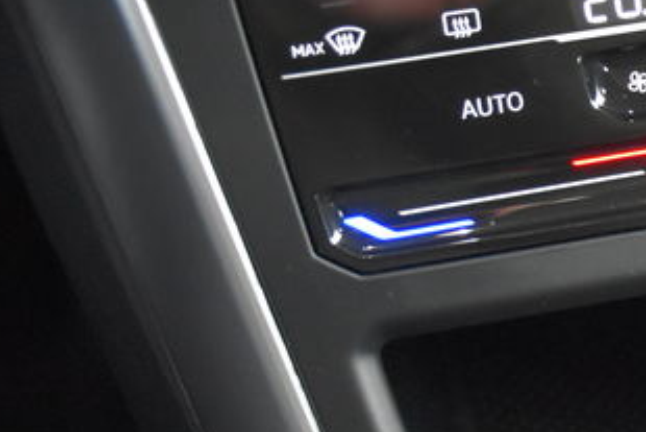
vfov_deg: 10.5
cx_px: 909
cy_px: 220
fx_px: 2345
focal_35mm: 131
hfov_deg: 14.8
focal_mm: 27
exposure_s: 1/60
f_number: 4
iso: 3200
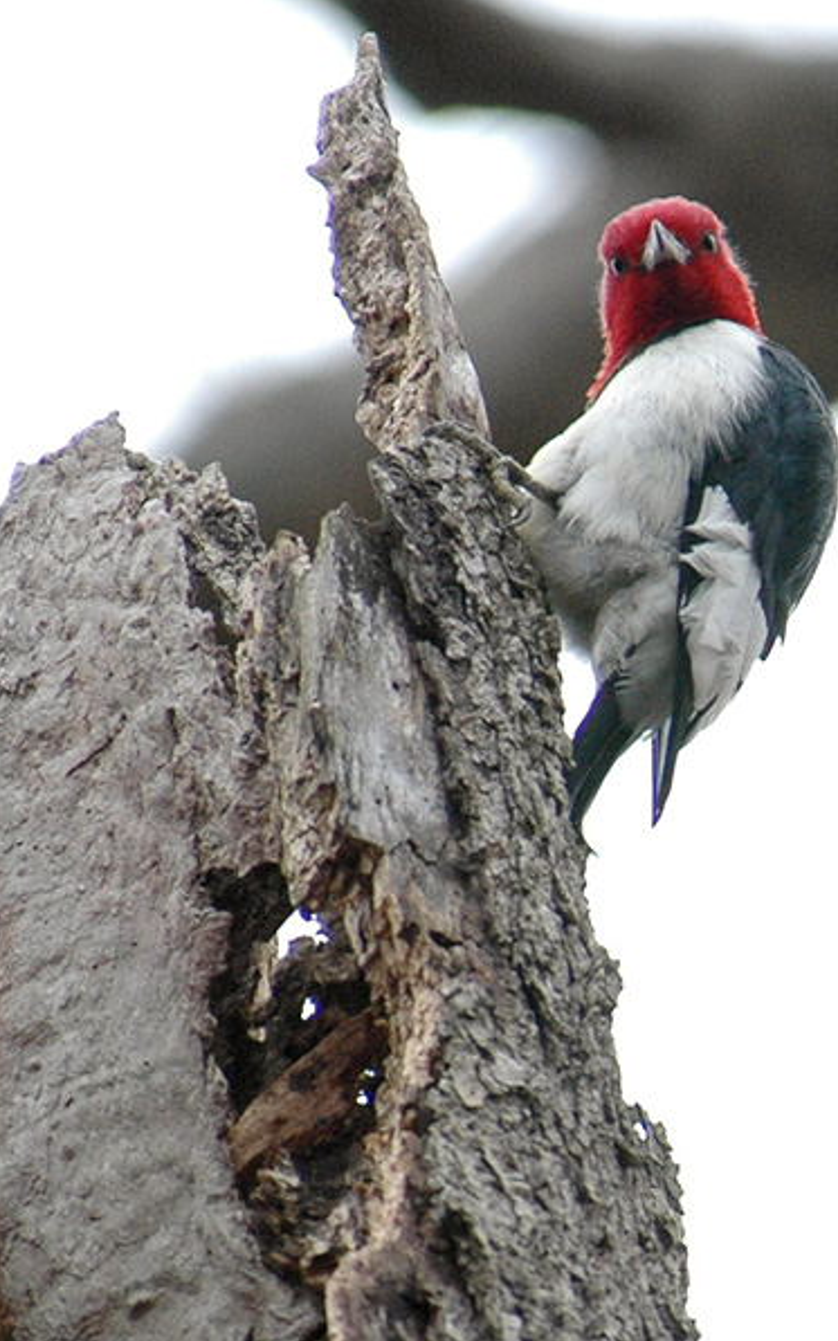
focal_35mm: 614
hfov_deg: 2.1
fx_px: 22442
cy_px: 669
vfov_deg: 3.4
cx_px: 441
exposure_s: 1/400
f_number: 5.6
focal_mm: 400
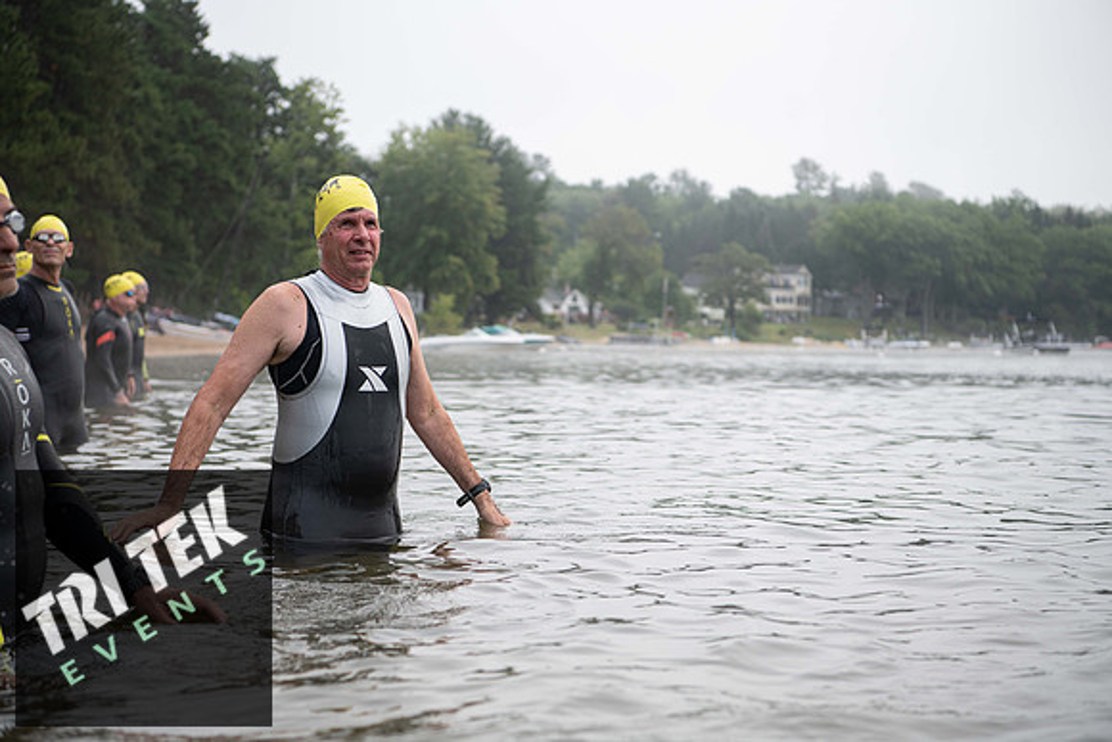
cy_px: 371
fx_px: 2163
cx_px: 556
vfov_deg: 19.5
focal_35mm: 70
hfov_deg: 28.8
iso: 320
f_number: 4
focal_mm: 70
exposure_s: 1/640
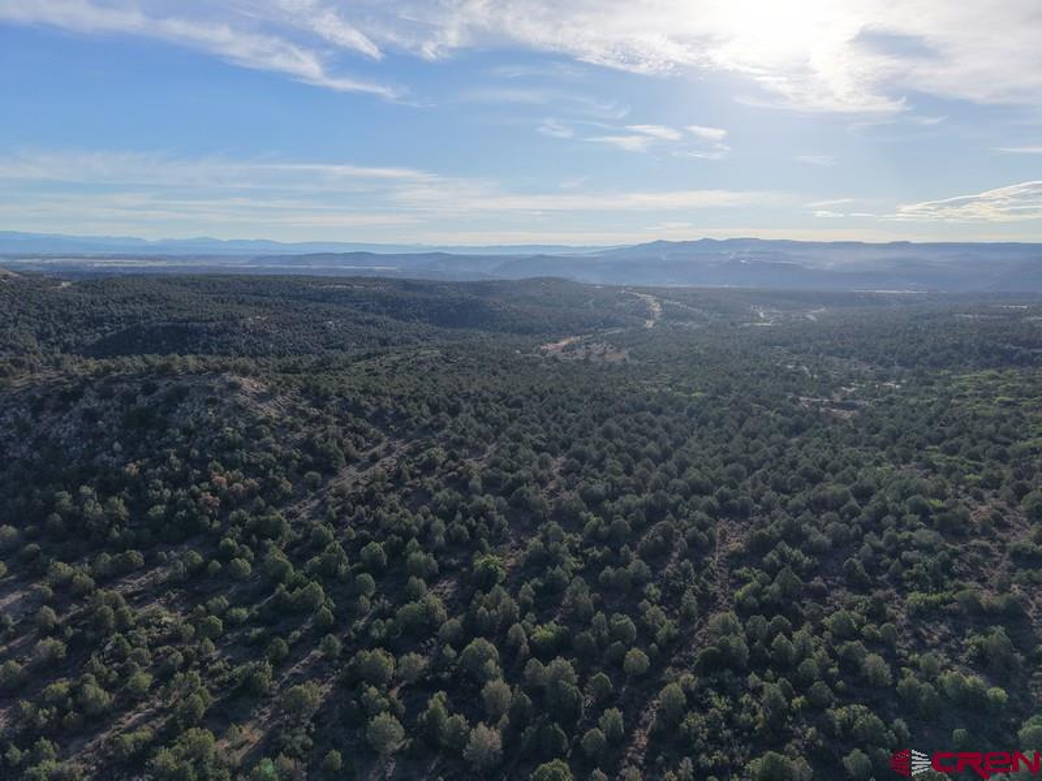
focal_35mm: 24
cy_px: 390
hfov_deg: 71.6
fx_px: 722
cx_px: 521
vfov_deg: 56.8
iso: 410
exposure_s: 1/8000
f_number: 1.8
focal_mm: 8.67
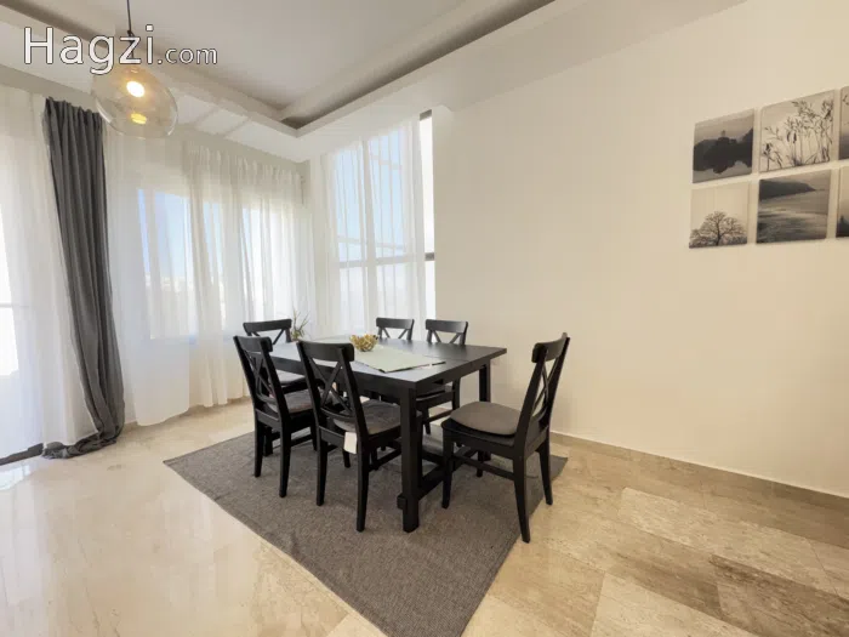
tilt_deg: -4.3
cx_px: 424
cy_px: 318
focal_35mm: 14
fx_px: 343
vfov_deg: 85.7
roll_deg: +0.4
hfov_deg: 102.1
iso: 250
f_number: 2.2
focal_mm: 2.22
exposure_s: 1/99
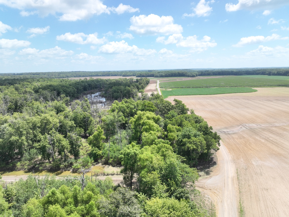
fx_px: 200
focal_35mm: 24
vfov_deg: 56.8
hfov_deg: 71.6
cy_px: 108
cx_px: 144
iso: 100
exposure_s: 1/2000
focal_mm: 12.29
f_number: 2.8
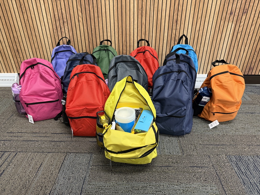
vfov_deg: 56.8
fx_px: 180
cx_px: 130
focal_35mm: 24
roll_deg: -0.2
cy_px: 98
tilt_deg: -29.3
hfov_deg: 71.6
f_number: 1.78
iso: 320
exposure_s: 1/60
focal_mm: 6.76
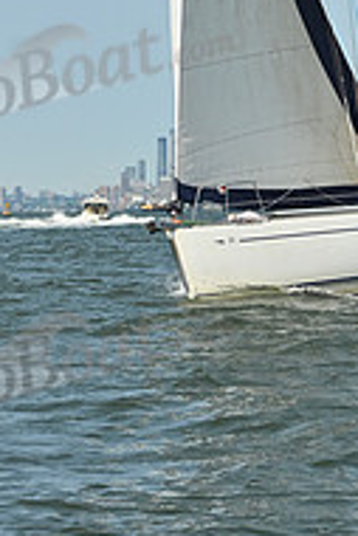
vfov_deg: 9.5
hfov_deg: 6.4
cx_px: 382
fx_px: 3186
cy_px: -102
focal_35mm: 214
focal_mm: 70
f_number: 8
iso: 320
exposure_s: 1/1250
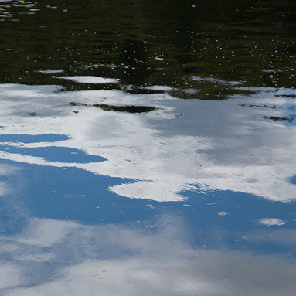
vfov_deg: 8.9
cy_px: 148
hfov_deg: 8.9
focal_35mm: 197
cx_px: 81
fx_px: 1906
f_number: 6.3
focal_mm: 102
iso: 250
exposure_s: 1/2000
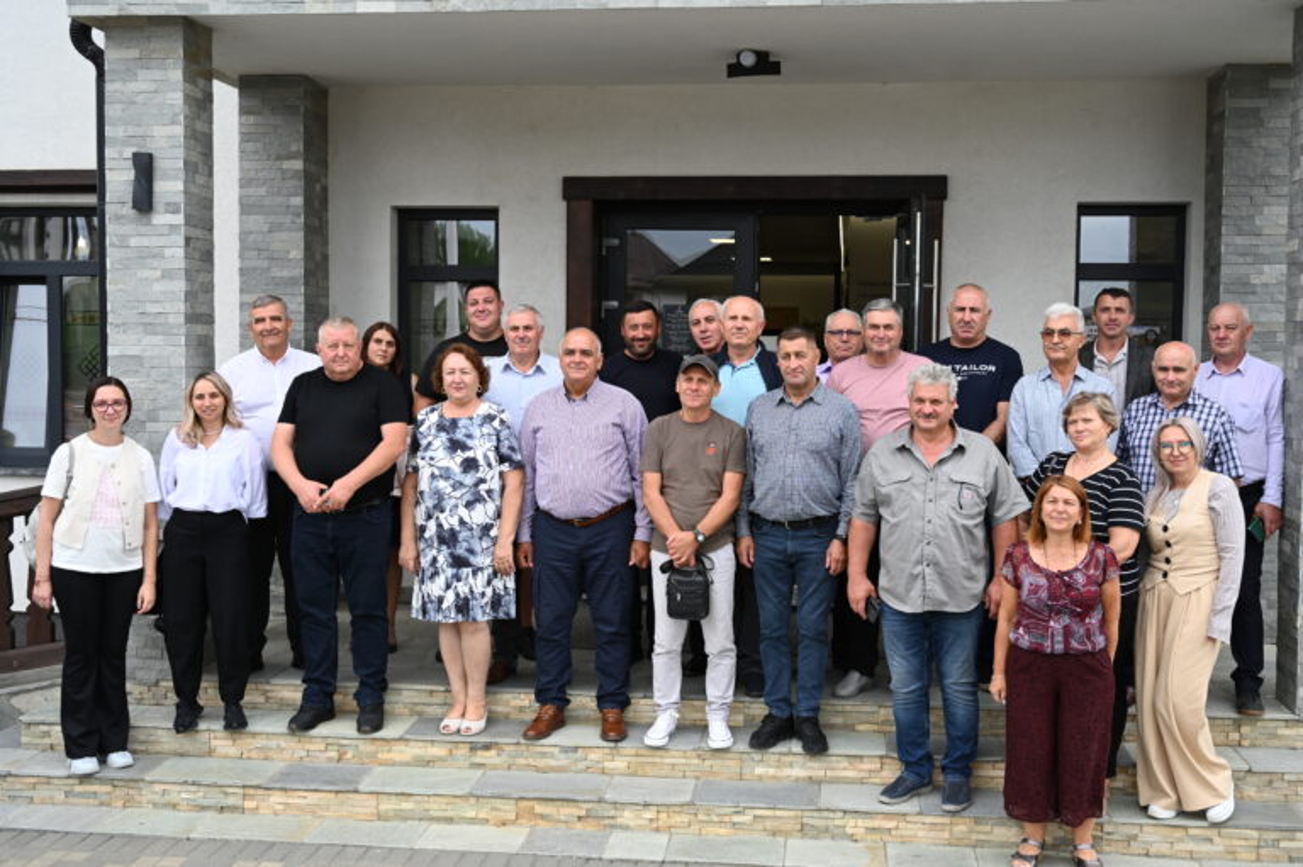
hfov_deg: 48.5
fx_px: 1447
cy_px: 434
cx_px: 652
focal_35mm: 40
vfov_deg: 33.4
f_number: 4.5
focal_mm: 40
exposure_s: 1/250
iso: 200
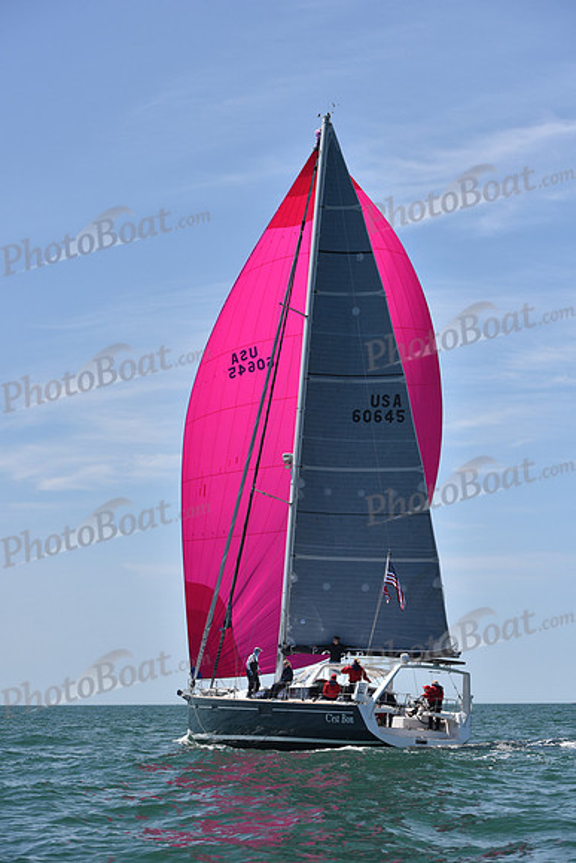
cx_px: 288
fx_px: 1799
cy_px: 432
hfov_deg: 18.2
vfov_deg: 27.0
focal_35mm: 75
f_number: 7.1
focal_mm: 75
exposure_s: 1/800
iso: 400
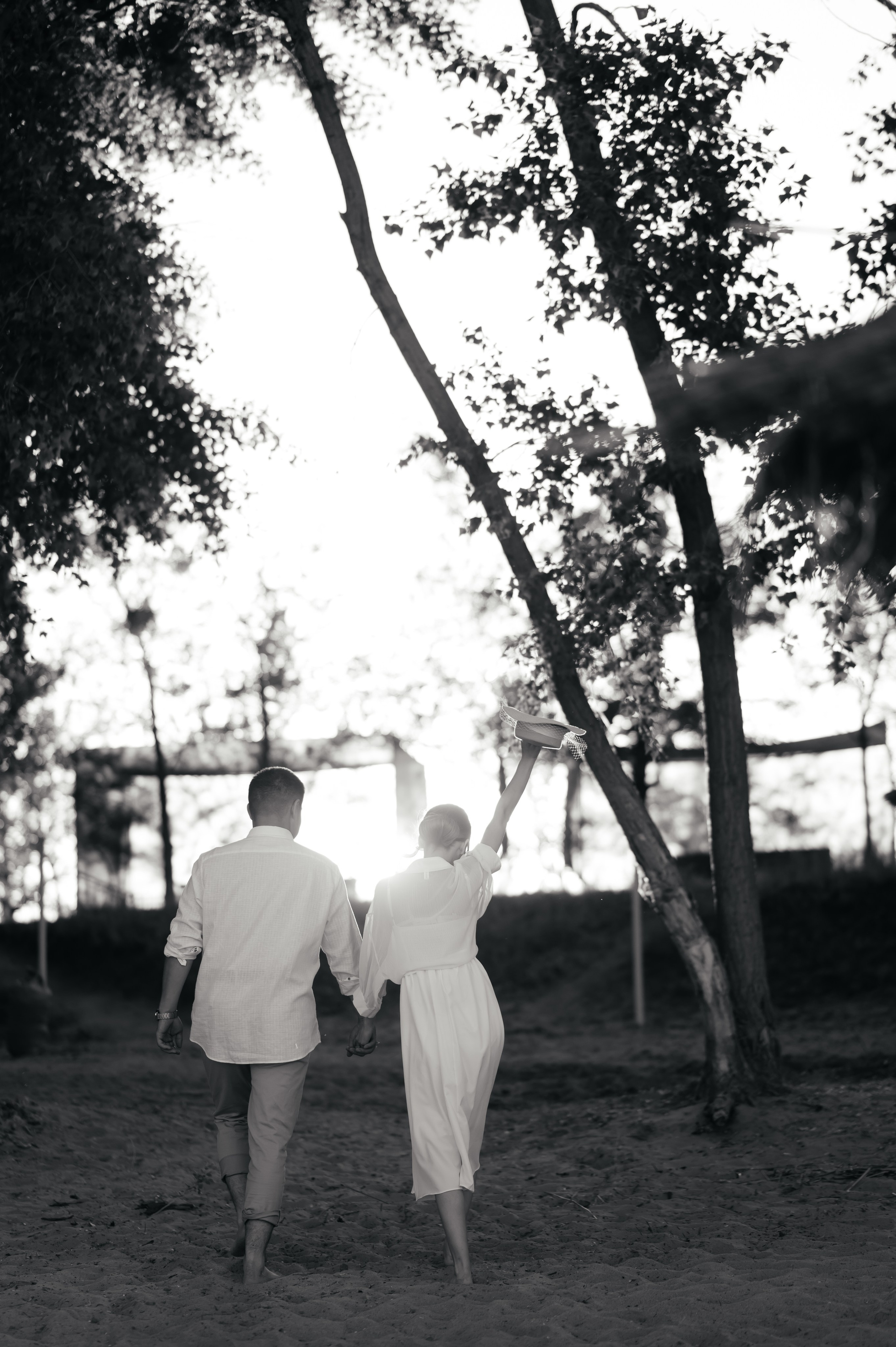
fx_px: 3178
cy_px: 674
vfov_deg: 23.9
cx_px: 448
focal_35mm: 85
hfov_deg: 16.0
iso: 200
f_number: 2
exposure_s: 1/1600
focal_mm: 85
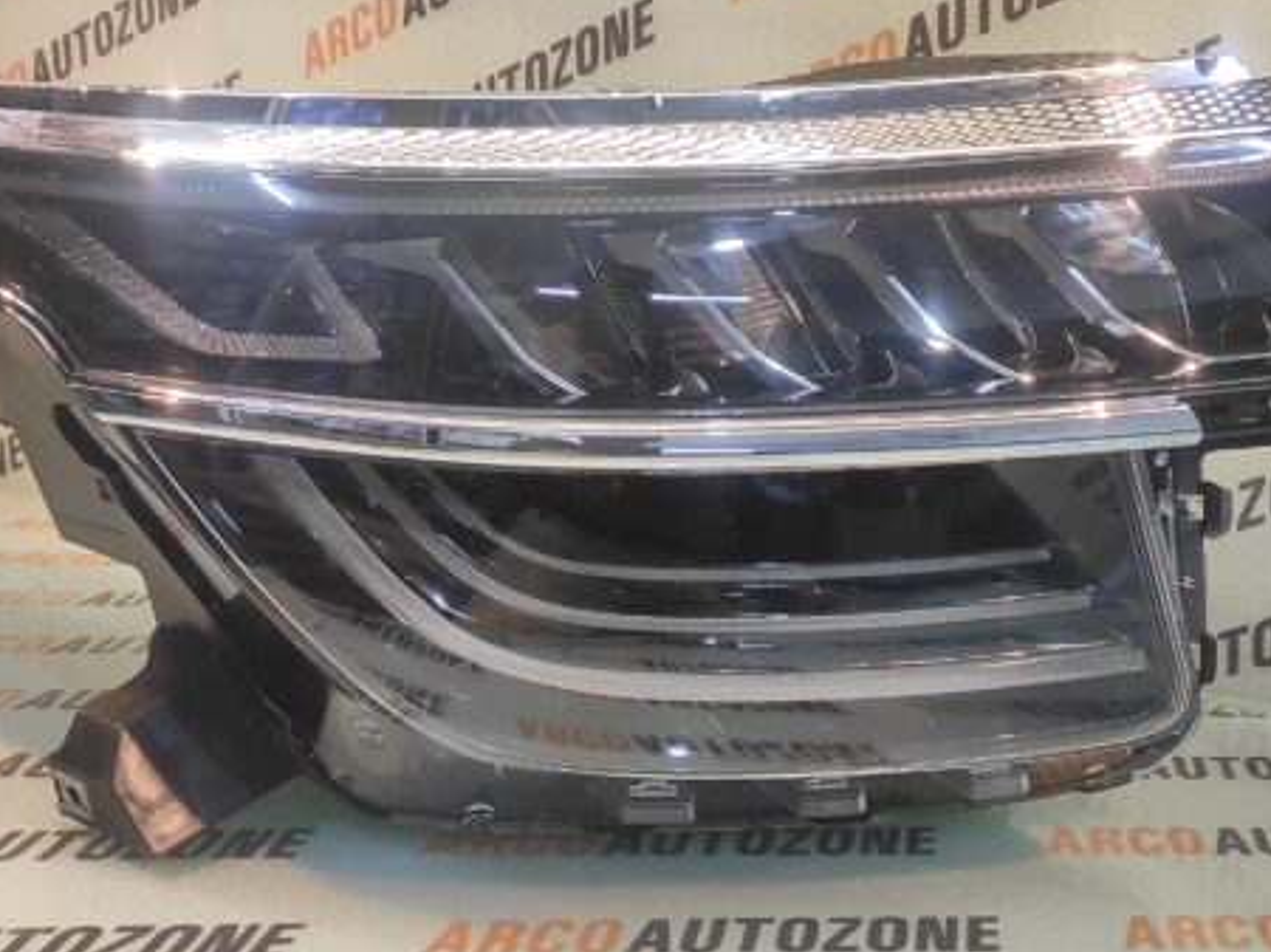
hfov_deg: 61.5
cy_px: 417
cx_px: 562
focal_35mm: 29
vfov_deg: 48.1
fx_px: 1064
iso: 213
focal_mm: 4.74
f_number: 1.79
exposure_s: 1/33
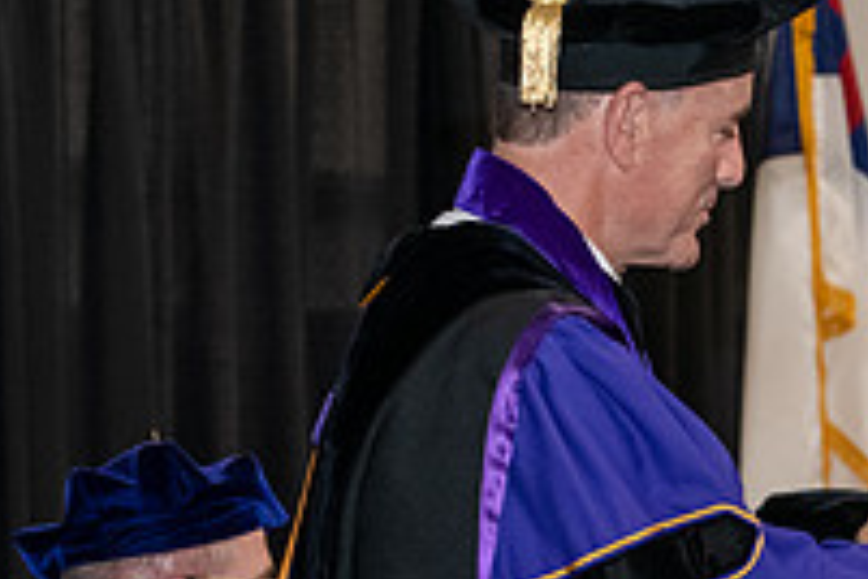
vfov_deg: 6.8
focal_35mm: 202
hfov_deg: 10.1
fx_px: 4870
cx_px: 773
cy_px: 452
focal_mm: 70
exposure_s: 1/200
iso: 2500
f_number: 5
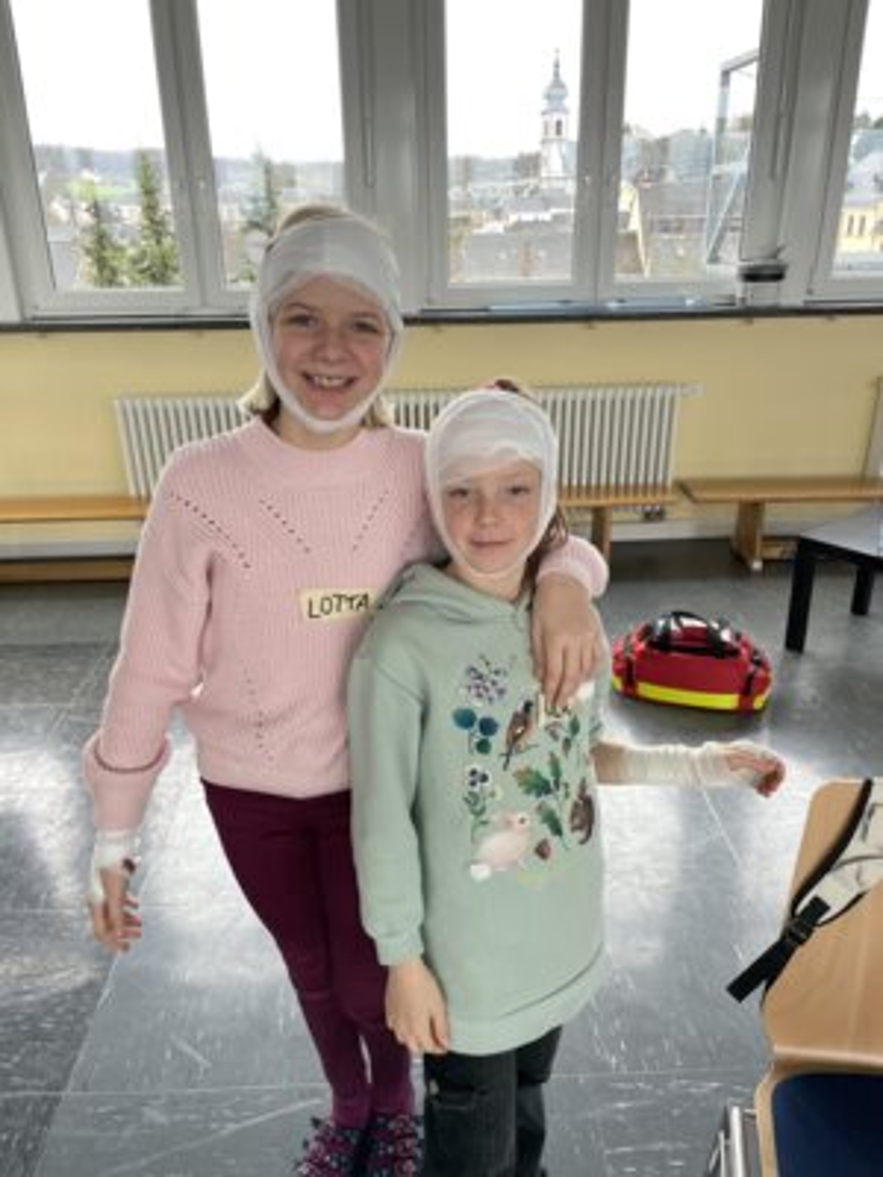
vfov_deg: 67.3
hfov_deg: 53.1
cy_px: 588
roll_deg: +0.9
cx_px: 442
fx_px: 884
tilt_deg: -22.7
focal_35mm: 26
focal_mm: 4.2
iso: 100
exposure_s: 1/121
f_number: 1.6
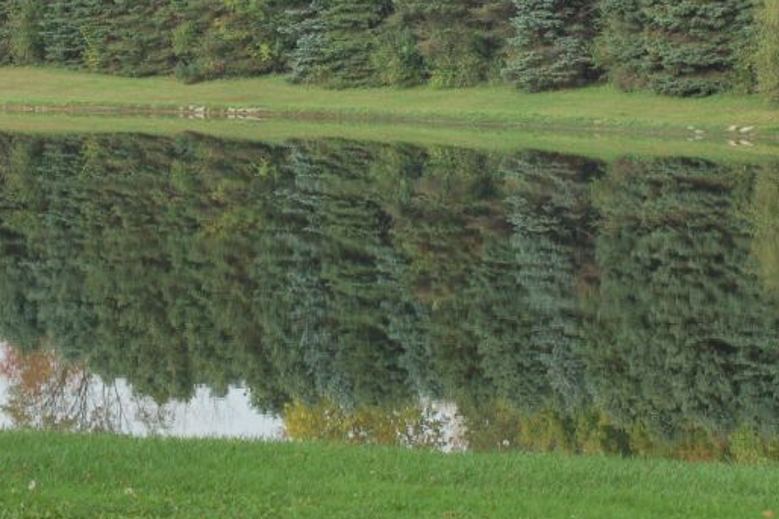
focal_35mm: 209
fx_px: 4519
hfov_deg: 9.8
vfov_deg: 6.5
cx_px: 297
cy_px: 27
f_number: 6.3
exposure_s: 1/640
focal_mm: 70
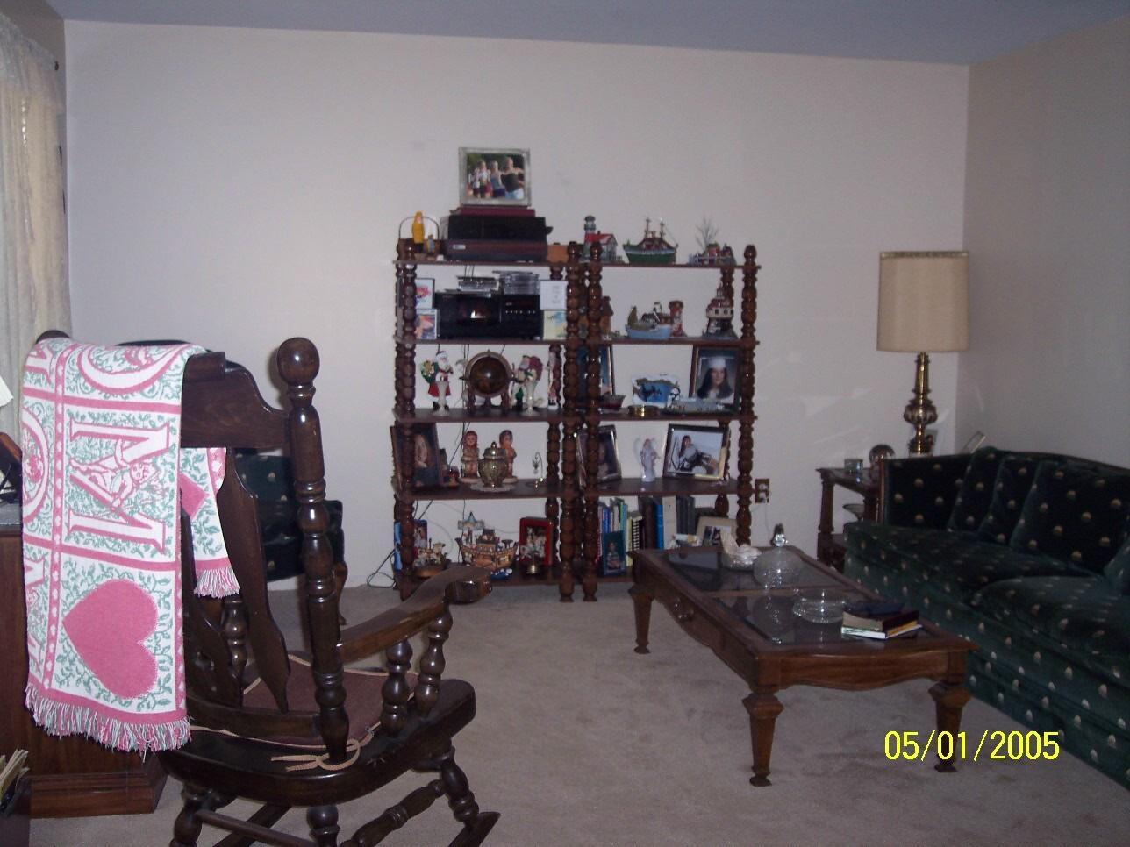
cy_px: 424
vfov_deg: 37.7
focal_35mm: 38
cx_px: 565
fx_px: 1240
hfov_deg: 49.0
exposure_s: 1/30
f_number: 2.8
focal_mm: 8
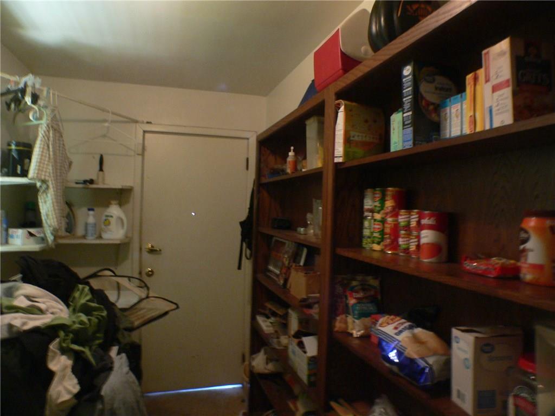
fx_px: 577
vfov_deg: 39.7
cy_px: 208
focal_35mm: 36
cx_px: 278
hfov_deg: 51.4
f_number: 2.8
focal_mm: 6
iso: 200
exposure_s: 1/4
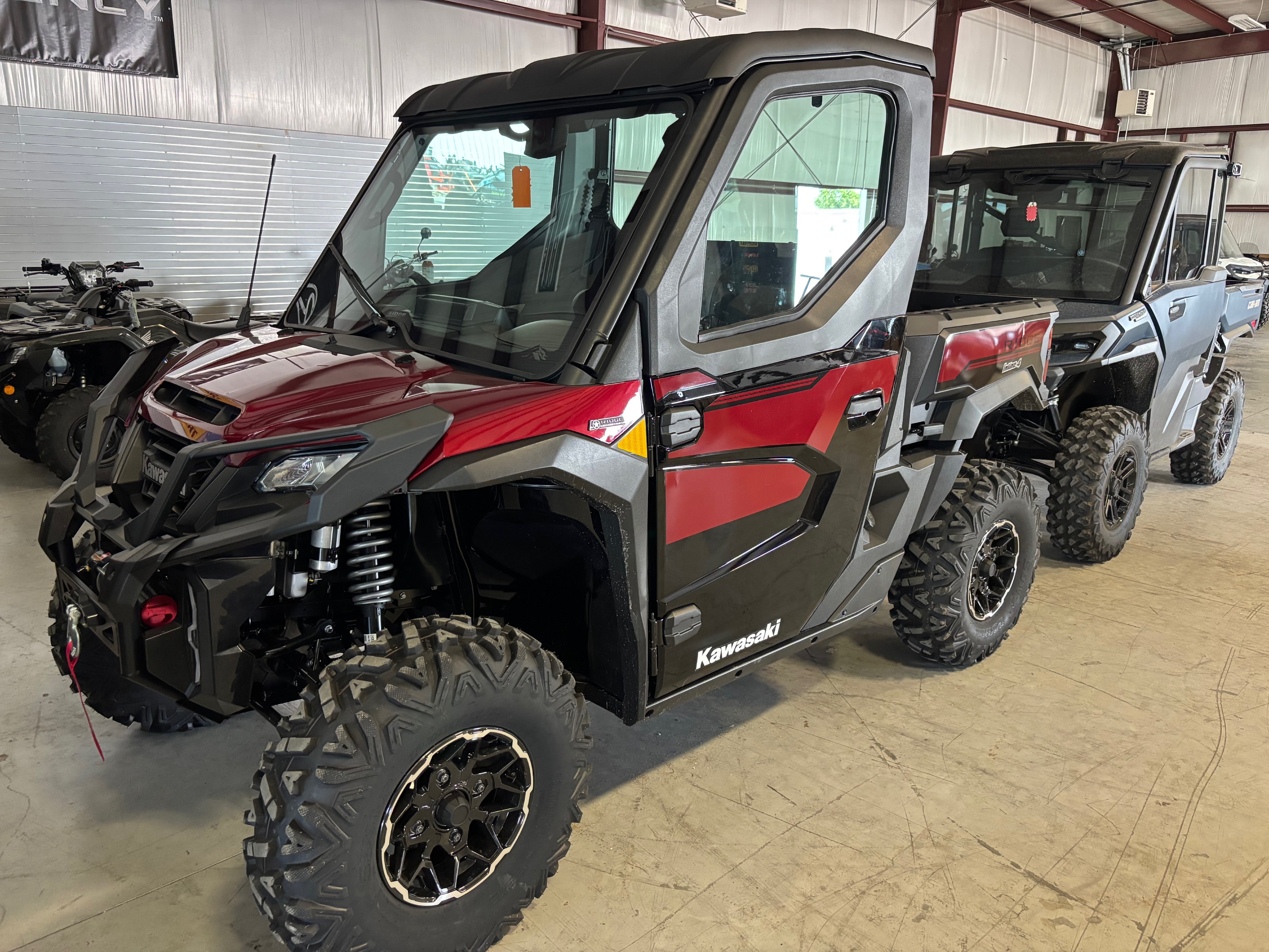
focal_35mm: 26
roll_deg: -1.6
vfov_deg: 53.1
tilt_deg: -14.8
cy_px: 476
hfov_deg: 67.3
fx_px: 953
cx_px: 634
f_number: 1.6
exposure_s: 1/60
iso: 400
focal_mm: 5.96
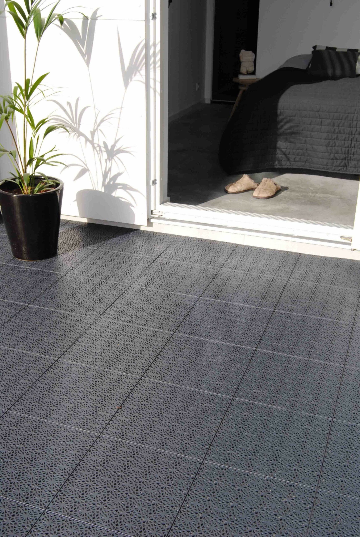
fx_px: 628
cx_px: 180
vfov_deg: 46.3
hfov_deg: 32.0
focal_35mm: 42
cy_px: 268
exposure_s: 1/200
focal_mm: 28
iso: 100
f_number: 8
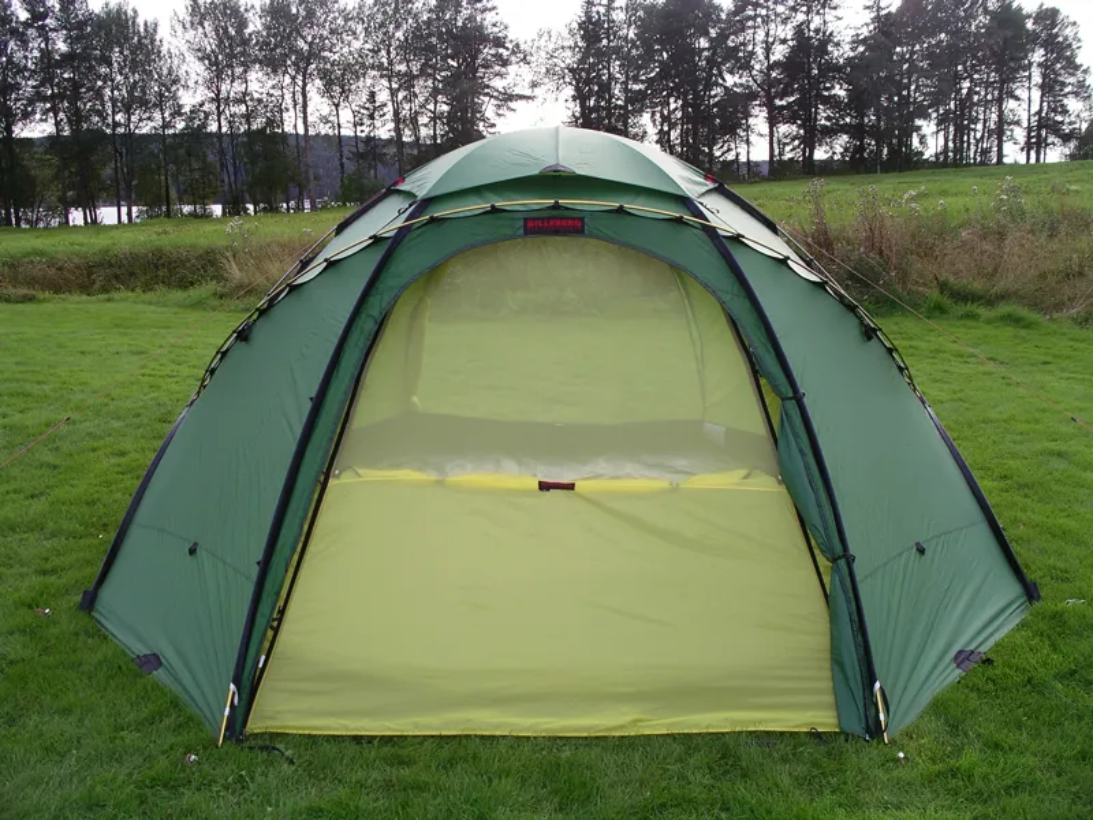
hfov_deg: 50.1
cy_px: 410
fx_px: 1168
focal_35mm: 37
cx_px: 546
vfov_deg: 38.7
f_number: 4
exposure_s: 1/277
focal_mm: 7.8
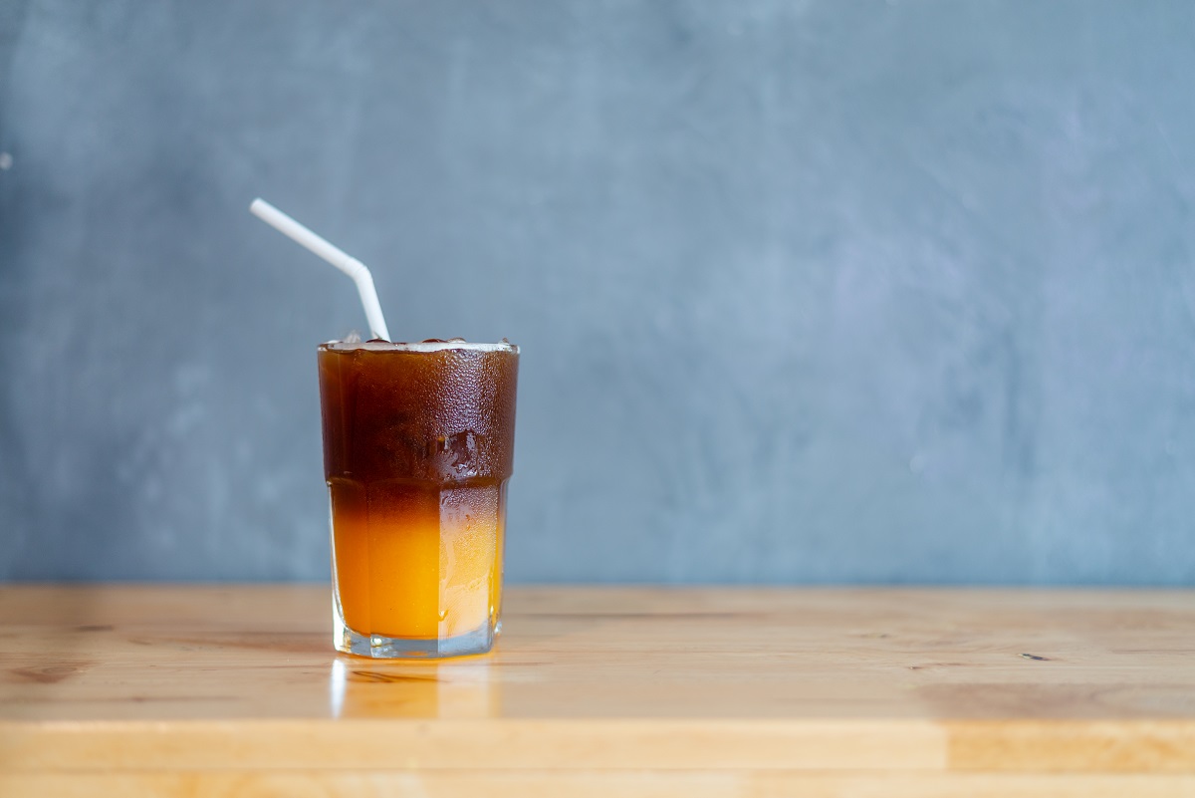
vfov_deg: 27.0
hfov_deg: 39.6
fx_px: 1660
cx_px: 598
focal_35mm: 50
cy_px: 399
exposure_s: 1/80
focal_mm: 50
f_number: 2
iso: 220
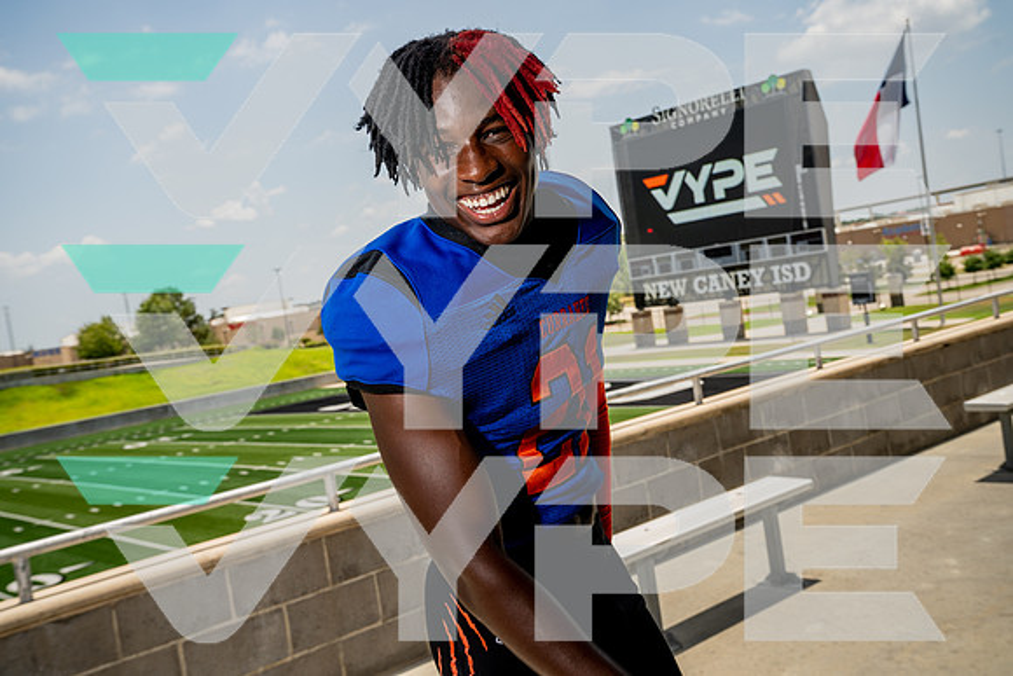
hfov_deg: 50.7
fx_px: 1069
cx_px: 506
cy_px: 338
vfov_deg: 35.1
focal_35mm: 38
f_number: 7.1
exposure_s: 1/250
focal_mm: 38
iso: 100
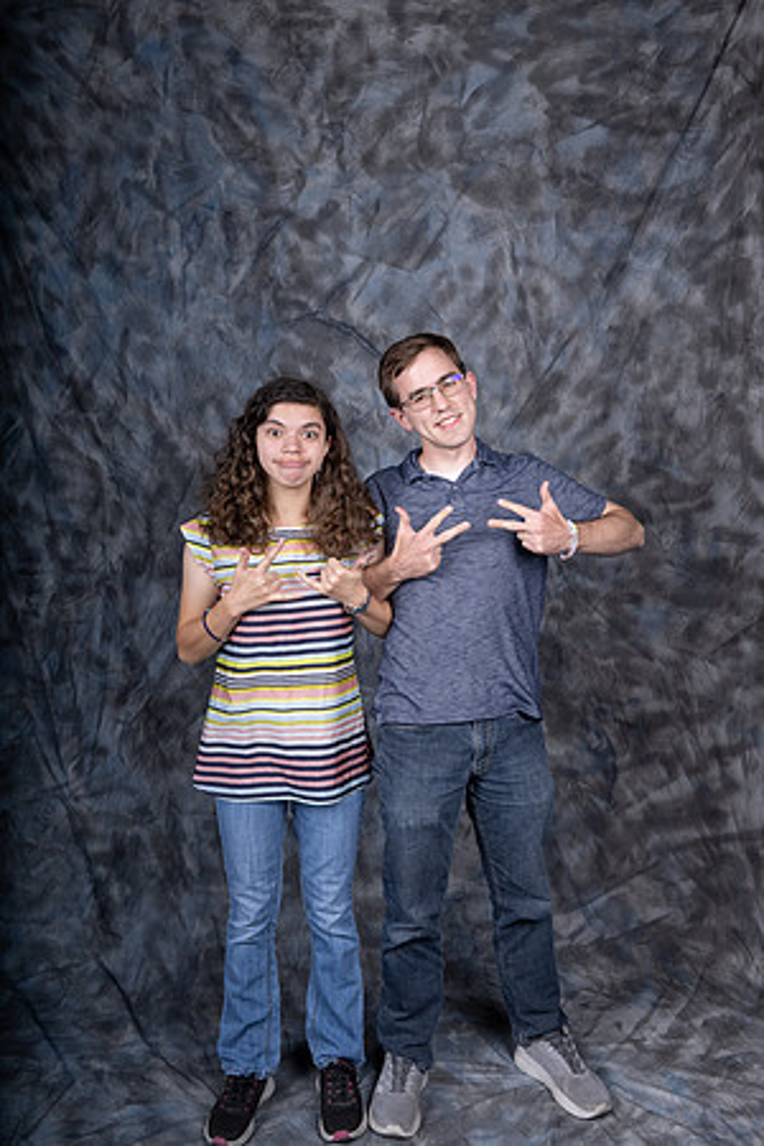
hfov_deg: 37.9
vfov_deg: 54.4
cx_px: 382
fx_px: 1114
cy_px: 573
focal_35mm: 35
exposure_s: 1/250
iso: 100
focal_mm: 35
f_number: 8
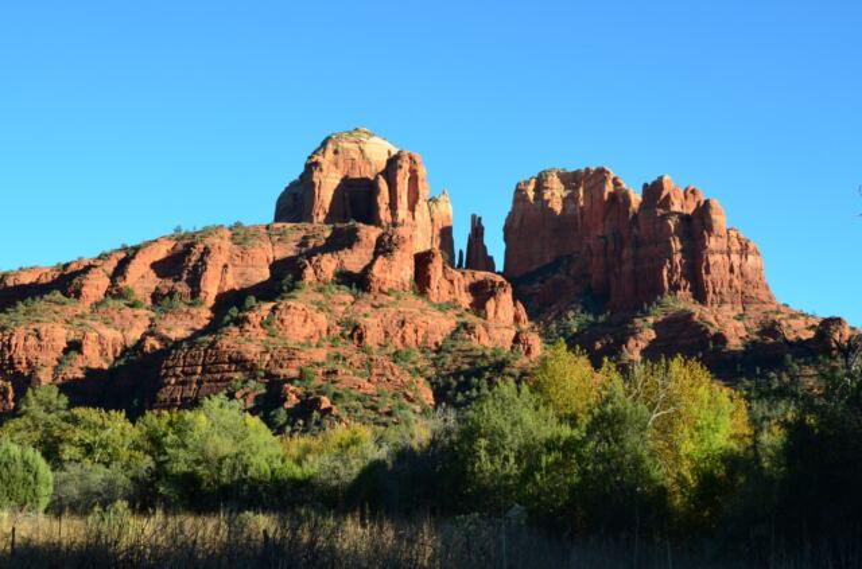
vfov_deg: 25.6
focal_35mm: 52
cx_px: 431
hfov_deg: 37.9
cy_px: 284
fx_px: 1254
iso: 200
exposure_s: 1/80
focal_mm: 35
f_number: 14
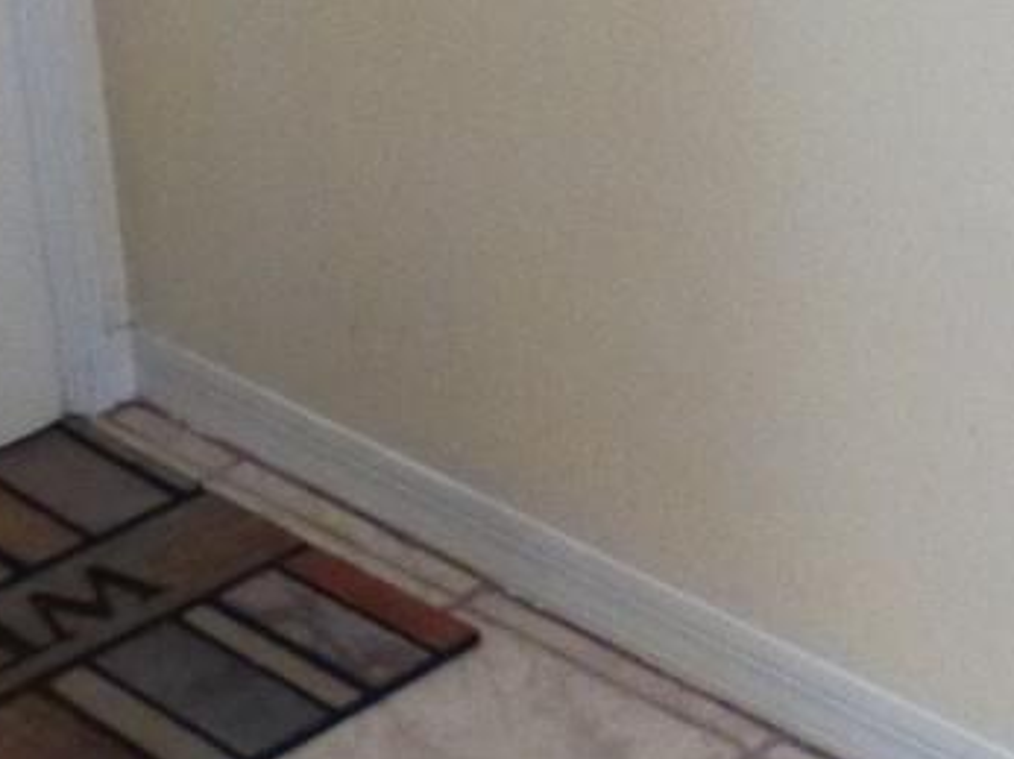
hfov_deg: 17.7
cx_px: 425
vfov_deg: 12.2
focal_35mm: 111
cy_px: -636
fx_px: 3249
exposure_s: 1/15
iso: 400
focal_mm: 4.3
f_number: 3.3
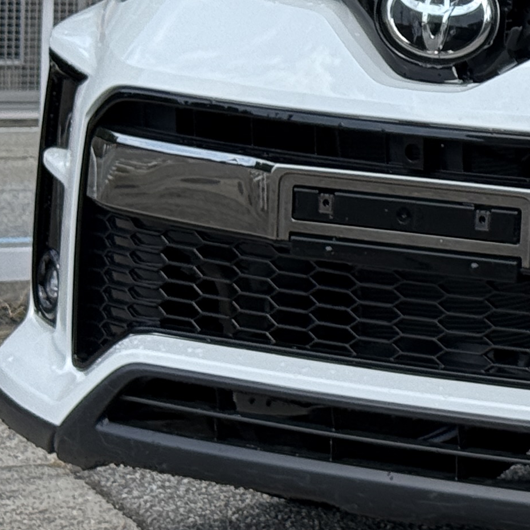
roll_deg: -0.6
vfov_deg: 9.4
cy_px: -96
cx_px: 932
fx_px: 3187
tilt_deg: +2.1
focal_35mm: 184
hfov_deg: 9.1
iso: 80
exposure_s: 1/3891
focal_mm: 6.76
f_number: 1.78
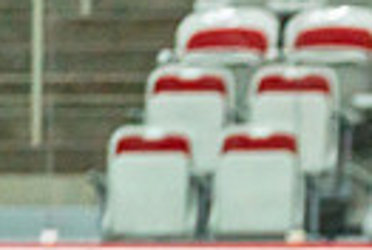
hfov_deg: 2.7
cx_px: 608
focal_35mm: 769
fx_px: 7964
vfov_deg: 1.8
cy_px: 499
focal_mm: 171
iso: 3200
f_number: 2.8
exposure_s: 1/1250
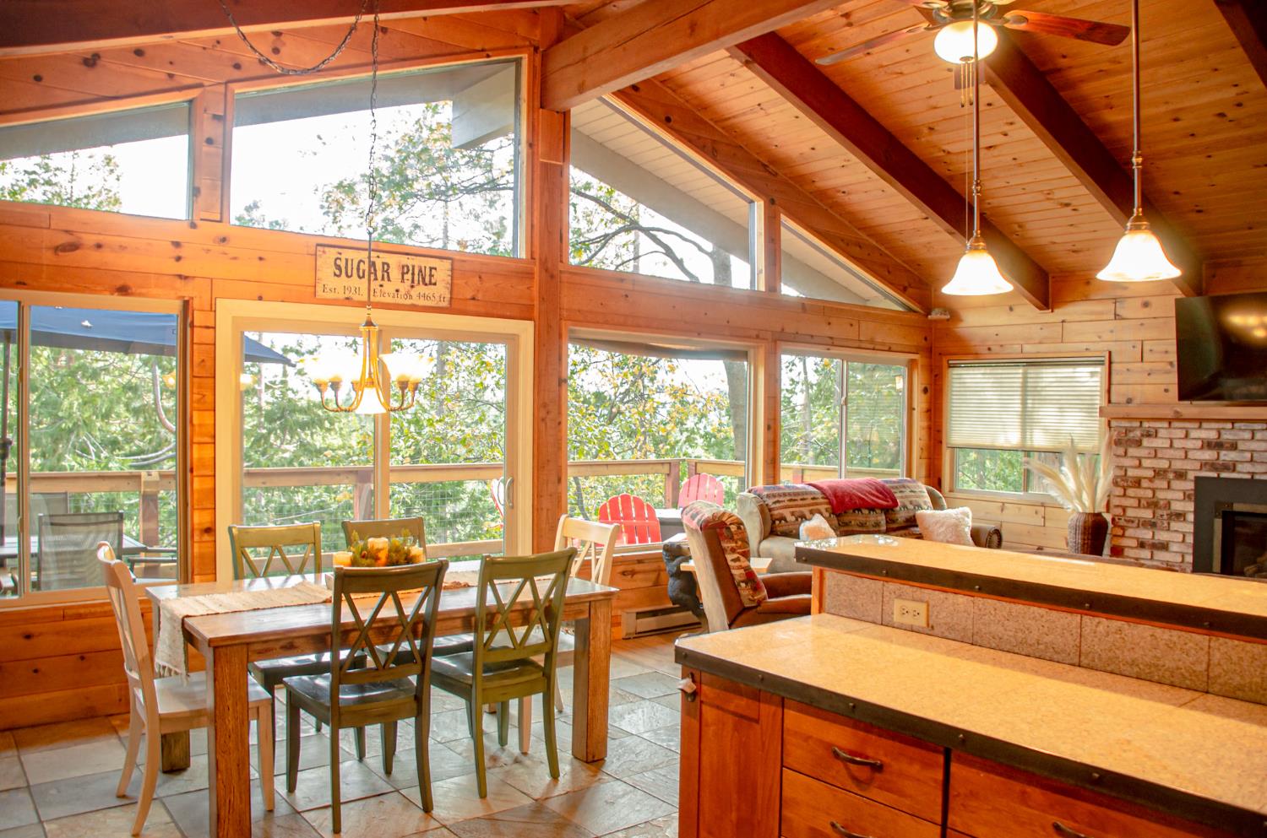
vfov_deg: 47.7
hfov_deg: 67.5
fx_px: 948
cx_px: 634
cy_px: 419
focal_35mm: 27
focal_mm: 18
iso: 400
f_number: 3.5
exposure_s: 1/50
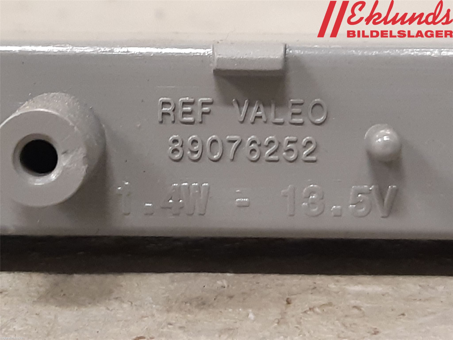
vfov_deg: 53.1
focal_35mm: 26
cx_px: 226
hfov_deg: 67.3
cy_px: 170
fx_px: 340
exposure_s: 1/33
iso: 200
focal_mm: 3.93
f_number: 1.7
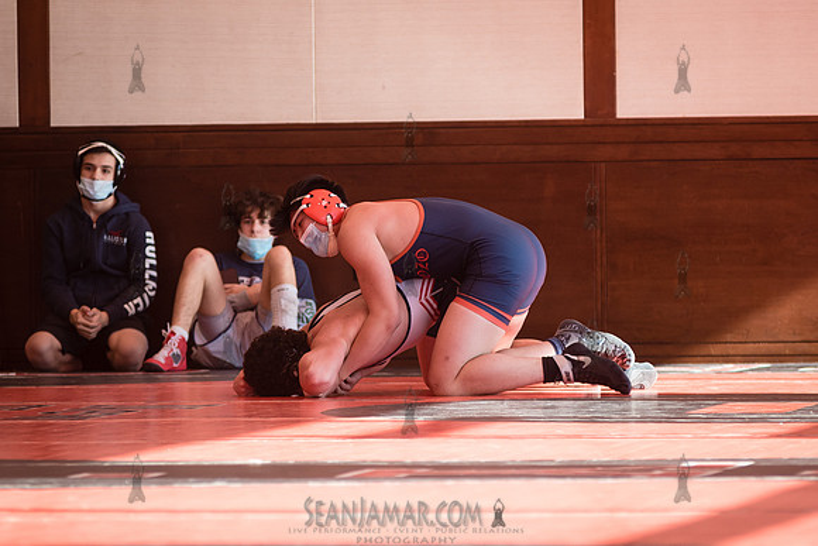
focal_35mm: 344
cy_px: 273
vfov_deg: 4.0
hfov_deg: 6.0
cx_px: 409
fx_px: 7819
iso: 400
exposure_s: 1/400
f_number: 4
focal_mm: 200
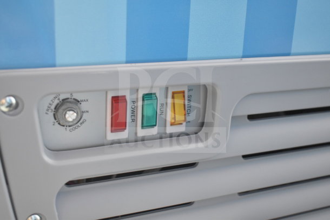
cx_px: 165
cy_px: 110
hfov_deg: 41.1
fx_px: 440
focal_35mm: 48
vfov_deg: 28.1
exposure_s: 1/50
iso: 1600
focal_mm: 32
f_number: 4.5
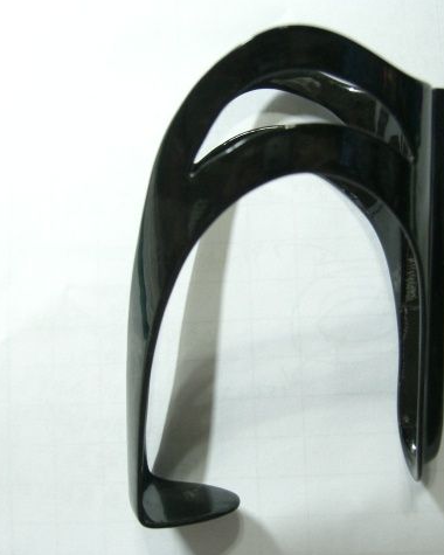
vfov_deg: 37.3
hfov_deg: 30.2
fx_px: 821
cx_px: 256
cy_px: 277
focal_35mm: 50
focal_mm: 7.9
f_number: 2.8
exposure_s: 1/30
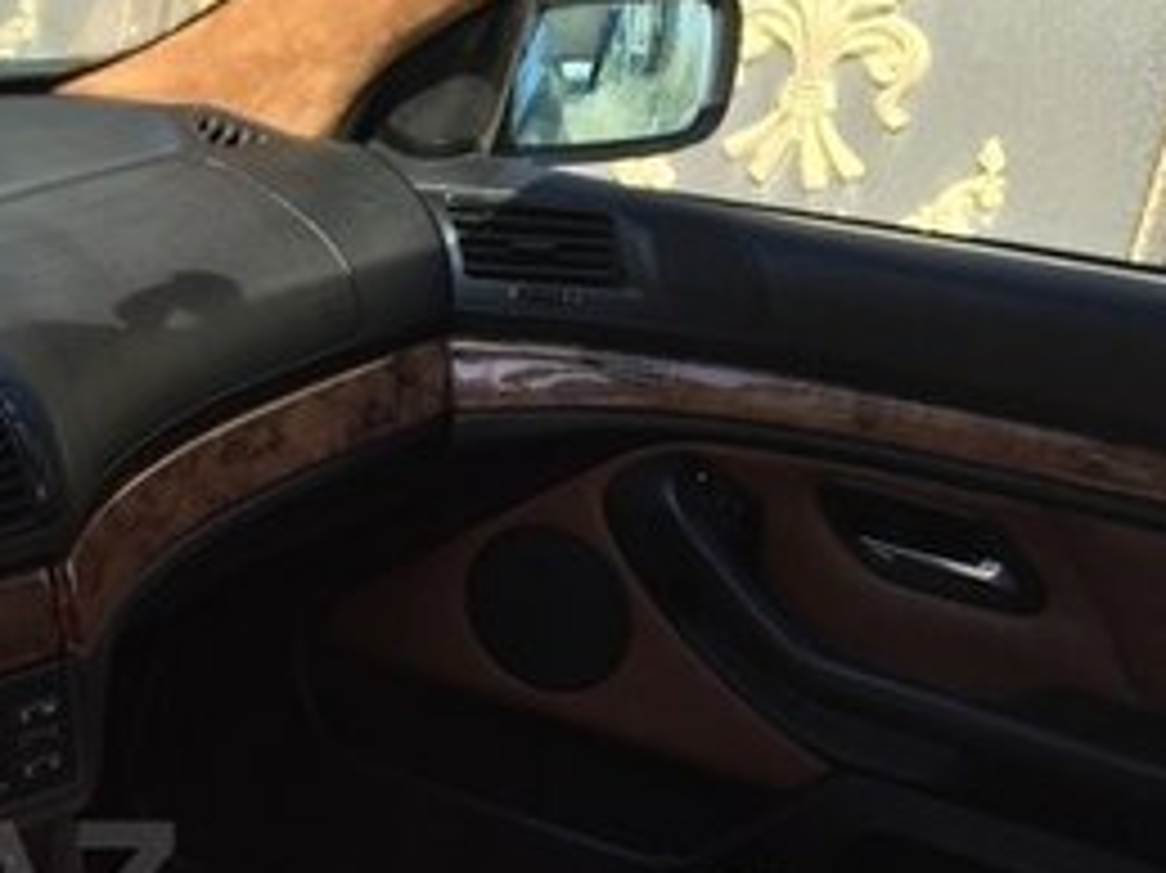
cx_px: -284
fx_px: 2491
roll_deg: -4.1
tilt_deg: -30.2
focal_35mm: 74
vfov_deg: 19.3
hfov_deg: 23.7
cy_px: 889
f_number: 2.2
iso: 32
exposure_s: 1/370
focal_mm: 4.15
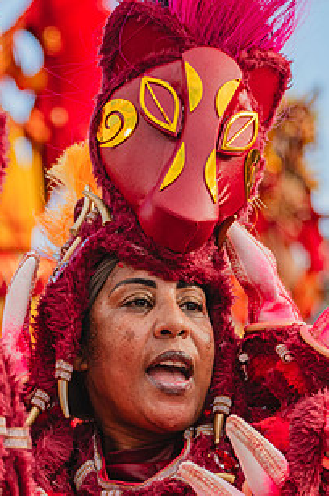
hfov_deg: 7.5
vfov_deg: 11.2
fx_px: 2514
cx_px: 101
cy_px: 299
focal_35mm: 183
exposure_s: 1/1600
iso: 640
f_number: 5.6
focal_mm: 125
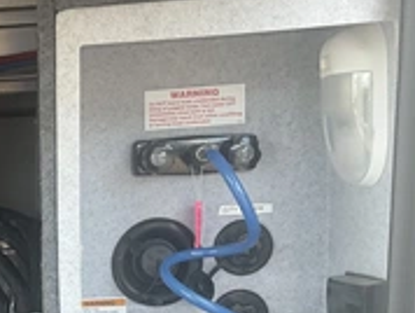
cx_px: -37
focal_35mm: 65
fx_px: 780
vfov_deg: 21.6
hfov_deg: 27.4
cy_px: 336
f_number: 1.8
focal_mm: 3
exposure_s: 1/122
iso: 50
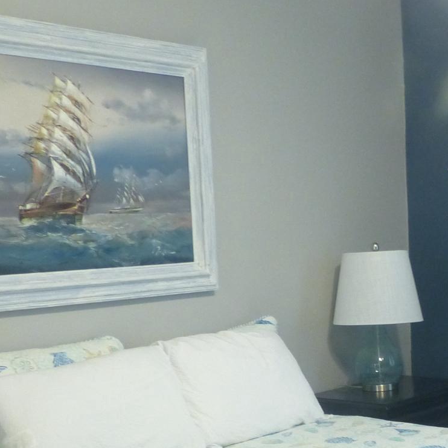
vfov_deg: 26.8
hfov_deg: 27.8
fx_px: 893
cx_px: 338
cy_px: 434
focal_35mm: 61
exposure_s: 1/30
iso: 400
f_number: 3.2
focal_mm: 4.5
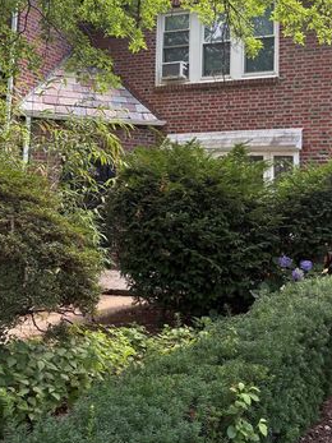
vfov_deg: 37.5
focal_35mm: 50
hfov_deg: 29.0
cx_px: 203
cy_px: 127
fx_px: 640
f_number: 1.6
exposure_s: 1/219
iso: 64
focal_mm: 5.96
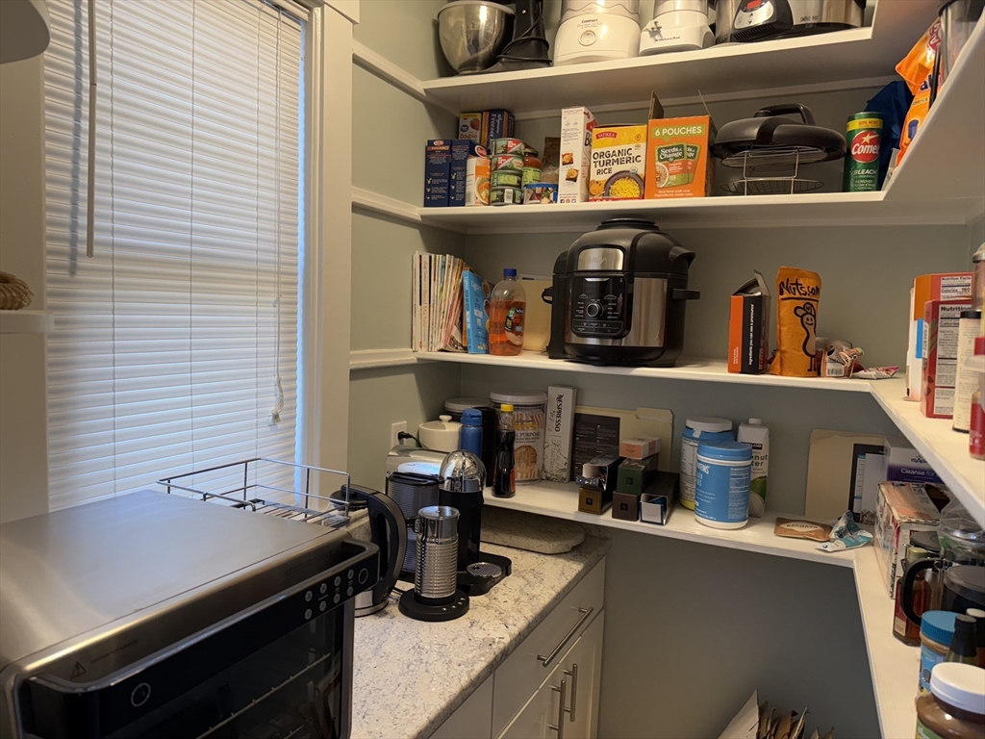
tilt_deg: -4.8
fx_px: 683
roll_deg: -2.8
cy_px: 370
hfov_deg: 71.6
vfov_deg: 56.8
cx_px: 492
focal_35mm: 24
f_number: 1.78
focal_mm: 6.76
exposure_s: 1/120
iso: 160
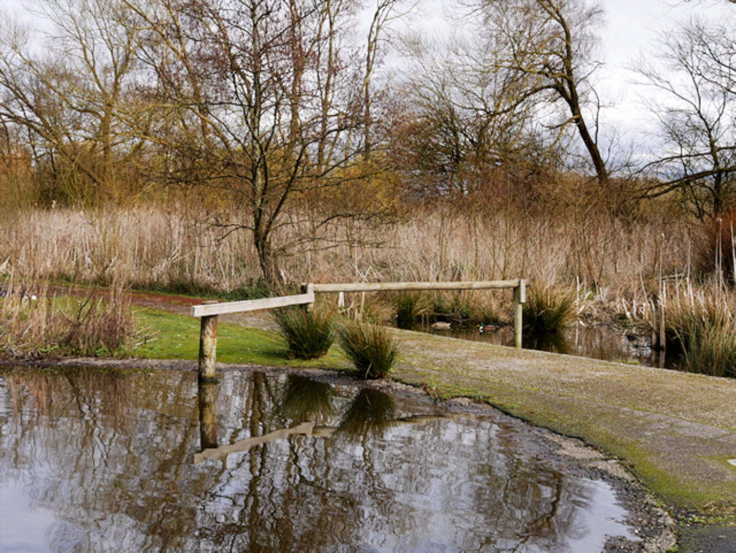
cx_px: 368
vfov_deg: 28.1
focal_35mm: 52
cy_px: 276
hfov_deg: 36.8
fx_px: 1106
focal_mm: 26
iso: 200
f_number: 9
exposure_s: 1/200
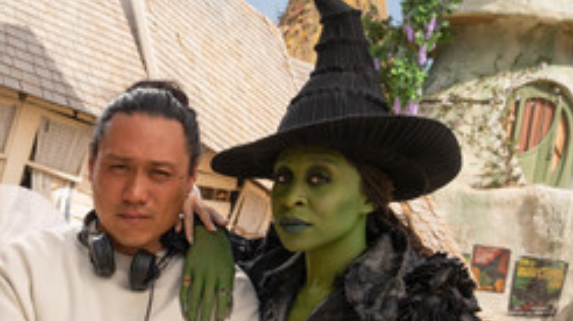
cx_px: 109
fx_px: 1002
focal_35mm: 66
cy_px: 314
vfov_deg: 17.8
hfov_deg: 31.1
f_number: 8
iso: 320
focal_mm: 31
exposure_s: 1/800
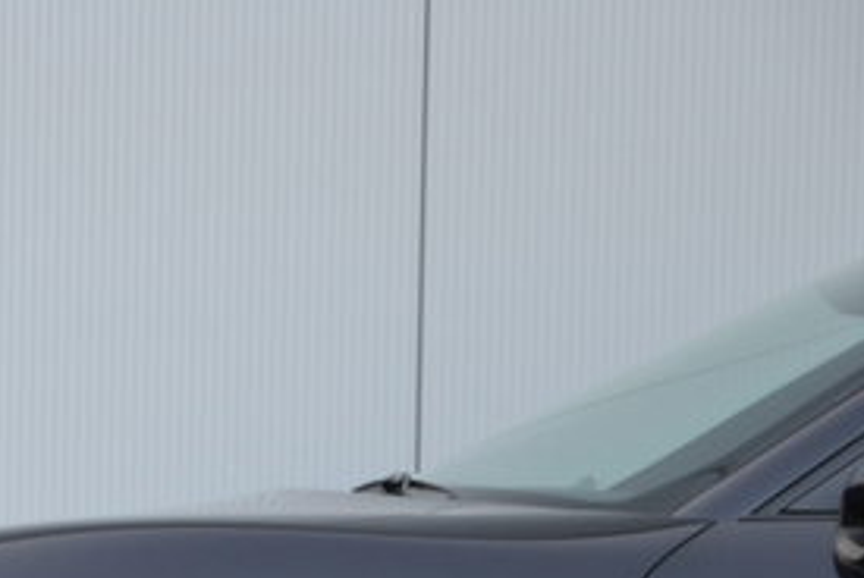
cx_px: -68
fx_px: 10556
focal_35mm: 439
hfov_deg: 4.7
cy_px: 766
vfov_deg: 3.1
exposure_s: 1/80
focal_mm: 105
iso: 400
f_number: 5.6
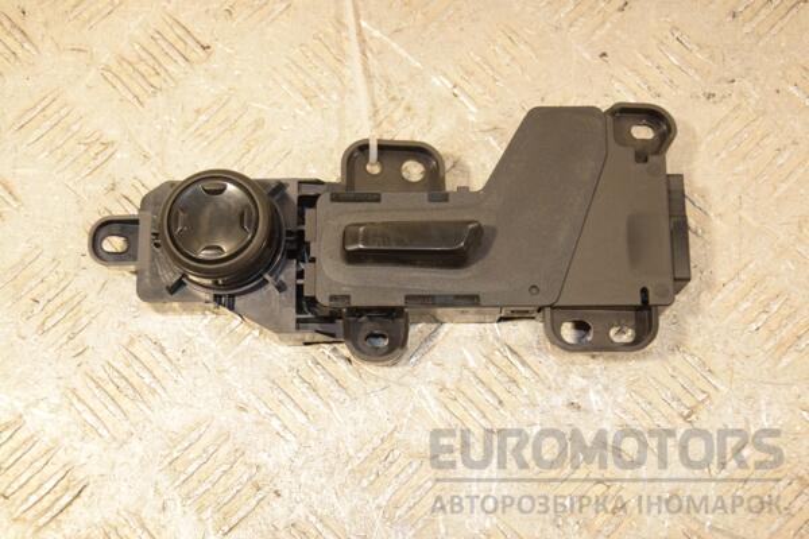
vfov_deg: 22.6
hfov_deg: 33.4
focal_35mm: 60
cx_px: 404
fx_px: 1348
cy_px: 270
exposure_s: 1/200
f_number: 5.6
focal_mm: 40
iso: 800
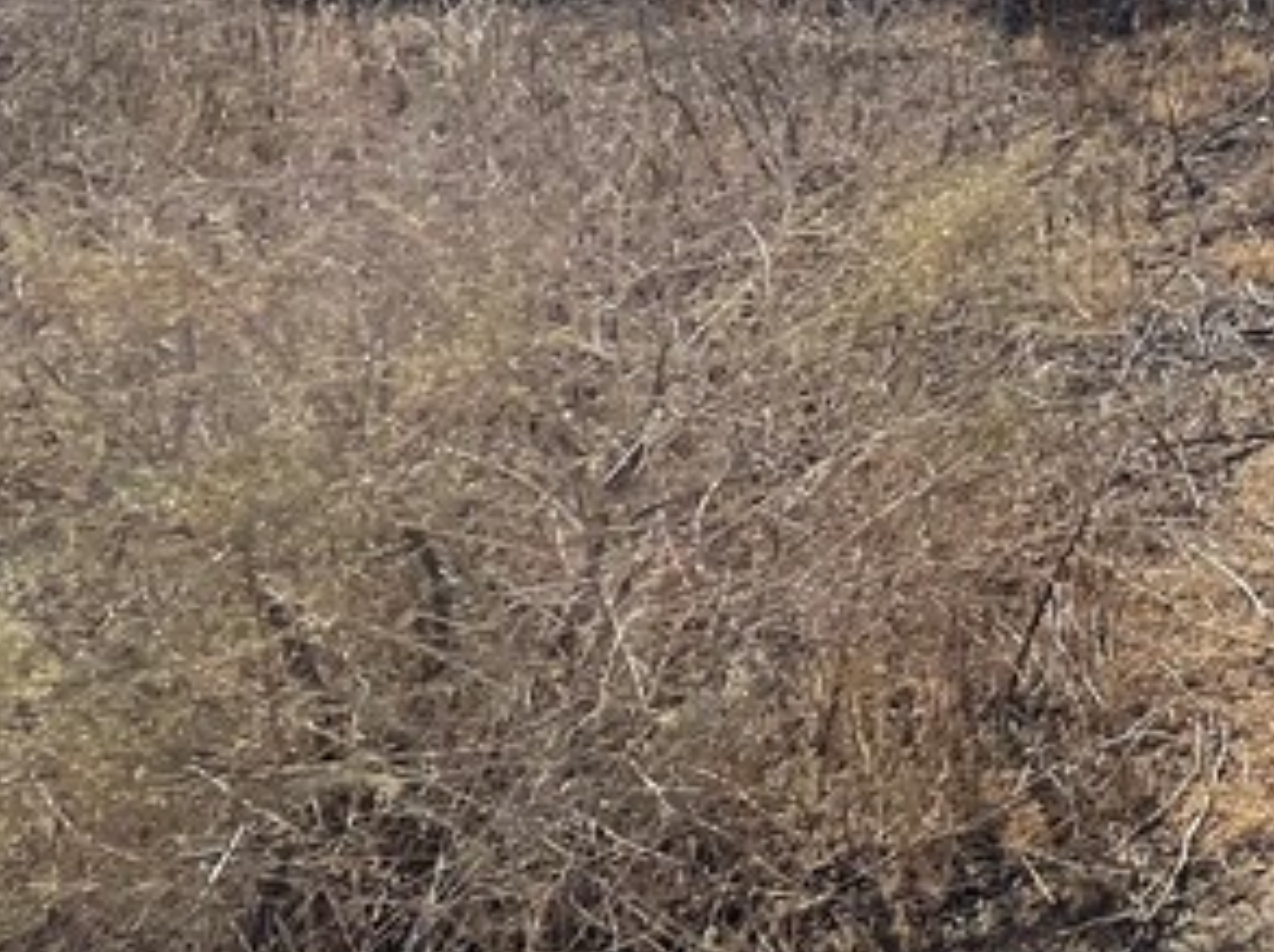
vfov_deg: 14.7
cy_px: -591
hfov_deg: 18.3
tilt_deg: +1.8
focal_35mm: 91
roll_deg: +0.0
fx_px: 3345
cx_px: 2078
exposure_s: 1/9804
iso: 32
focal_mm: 4.2
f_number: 1.6
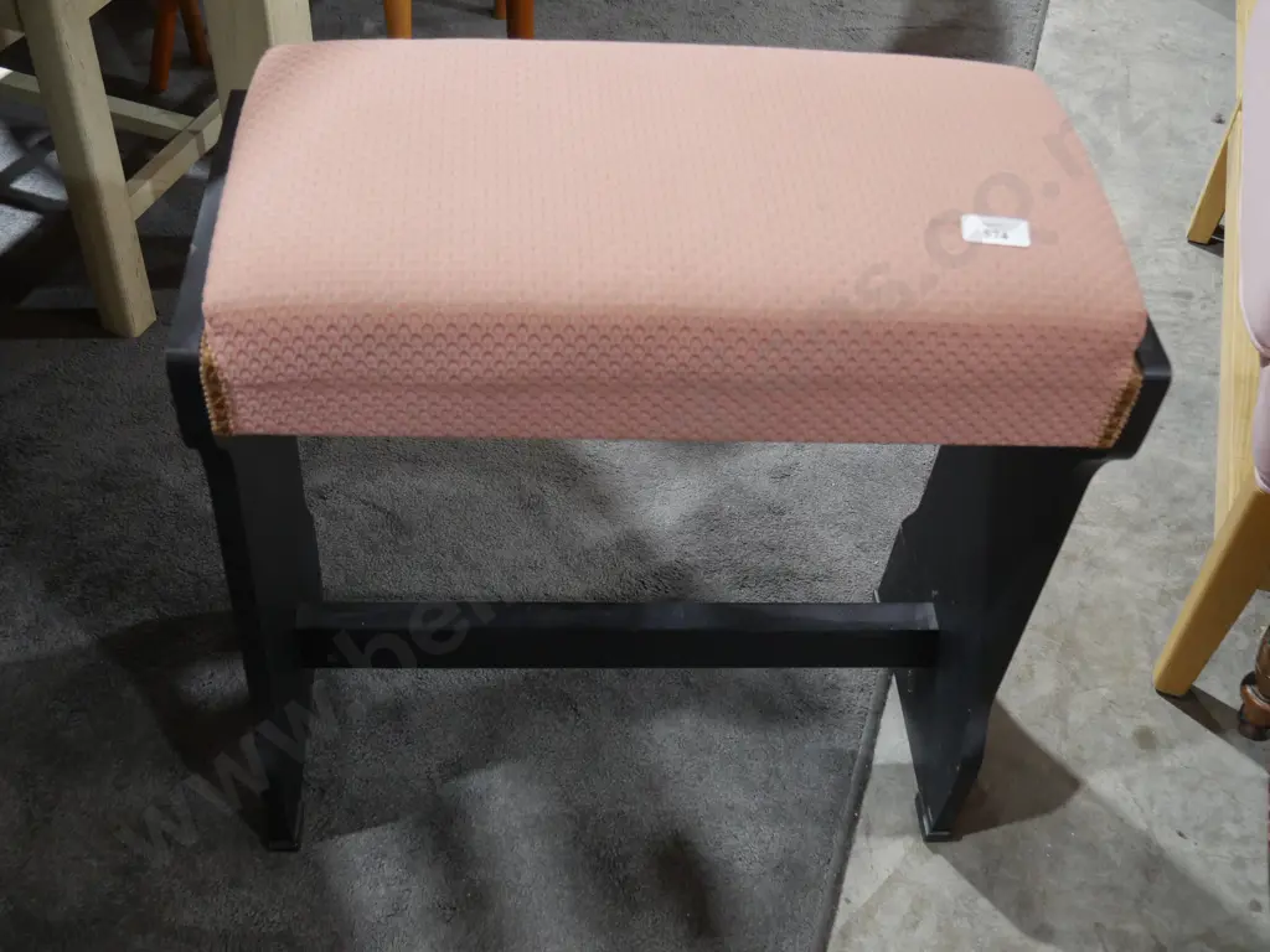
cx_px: 635
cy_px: 476
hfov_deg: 46.8
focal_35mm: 40
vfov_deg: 36.0
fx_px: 1468
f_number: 4.4
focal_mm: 20
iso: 1250
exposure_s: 1/60
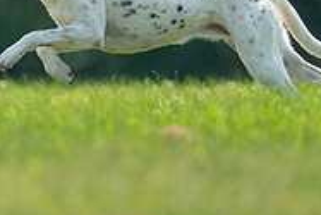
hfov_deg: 1.2
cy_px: -92
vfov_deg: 0.8
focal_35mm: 1735
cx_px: 137
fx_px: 15482
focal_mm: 559
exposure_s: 1/4000
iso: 2000
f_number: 6.3
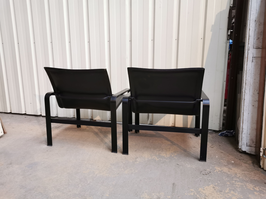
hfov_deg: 65.3
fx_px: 207
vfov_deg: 51.4
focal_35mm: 27
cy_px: 100
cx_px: 133
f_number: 1.8
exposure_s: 1/25
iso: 500
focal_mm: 5.58
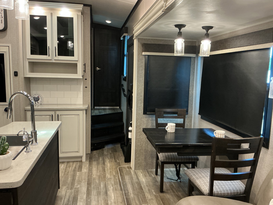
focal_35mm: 29
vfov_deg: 48.2
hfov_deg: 61.7
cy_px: 102
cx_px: 136
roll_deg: -1.8
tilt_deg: -6.7
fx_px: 229
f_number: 1.8
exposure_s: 1/40
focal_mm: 3
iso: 200
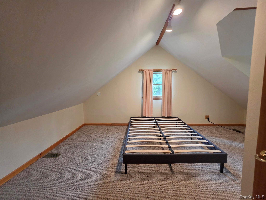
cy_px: 100
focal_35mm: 13
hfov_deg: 106.2
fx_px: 100
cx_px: 133
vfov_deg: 89.9
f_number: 1.9
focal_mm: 2.2
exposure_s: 1/60
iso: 320
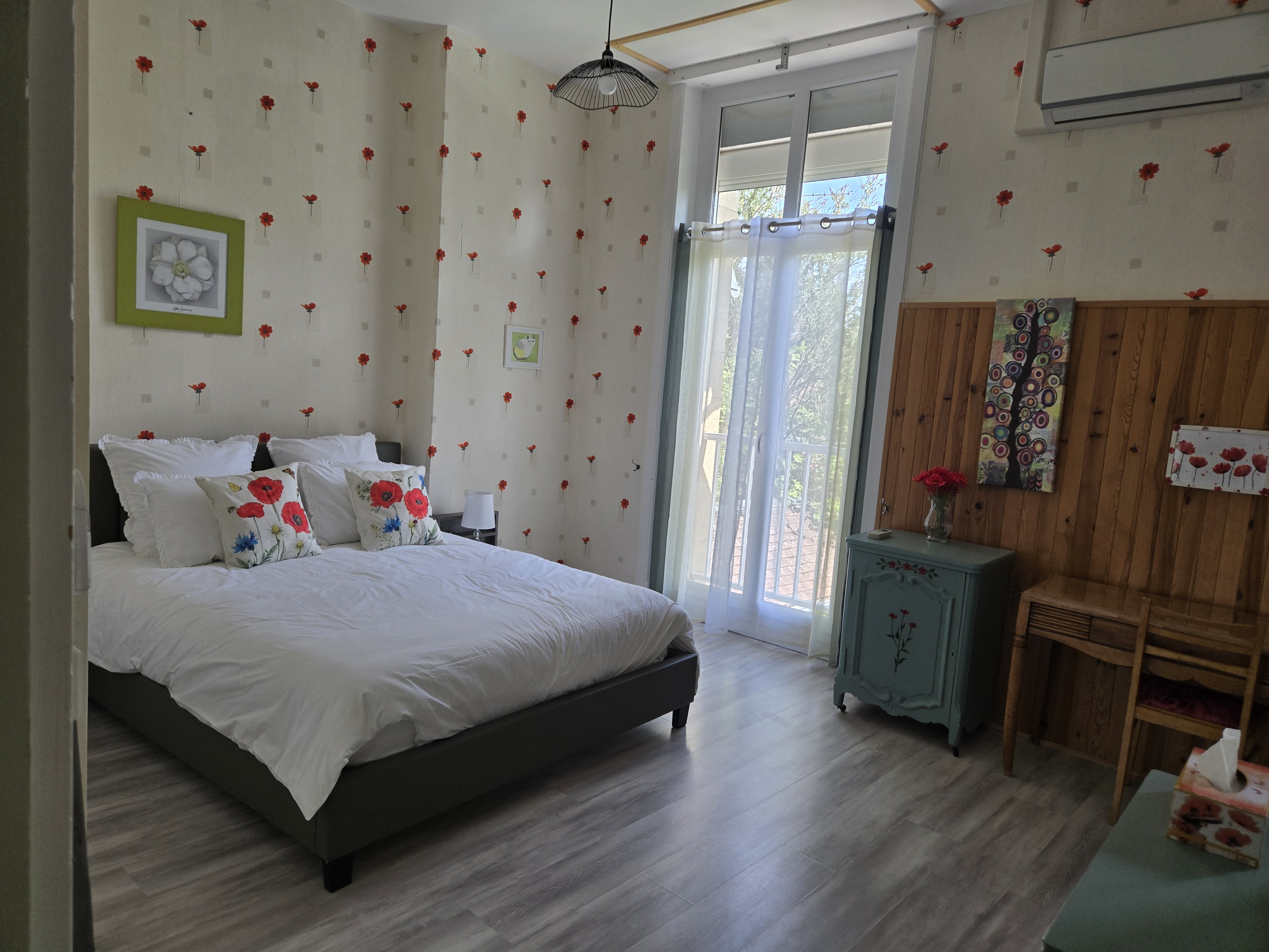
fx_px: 843
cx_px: 634
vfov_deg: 58.9
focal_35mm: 23
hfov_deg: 73.9
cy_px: 476
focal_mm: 5.4
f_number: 1.8
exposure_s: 1/180
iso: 64
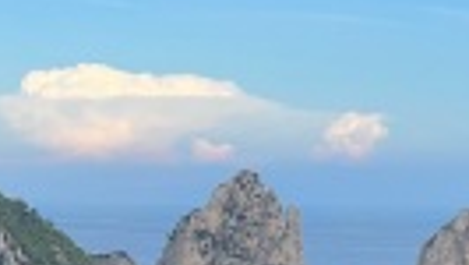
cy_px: 318
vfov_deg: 7.1
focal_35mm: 170
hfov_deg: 12.7
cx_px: 219
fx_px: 2115
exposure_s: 1/749
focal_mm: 6
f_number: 2
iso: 25
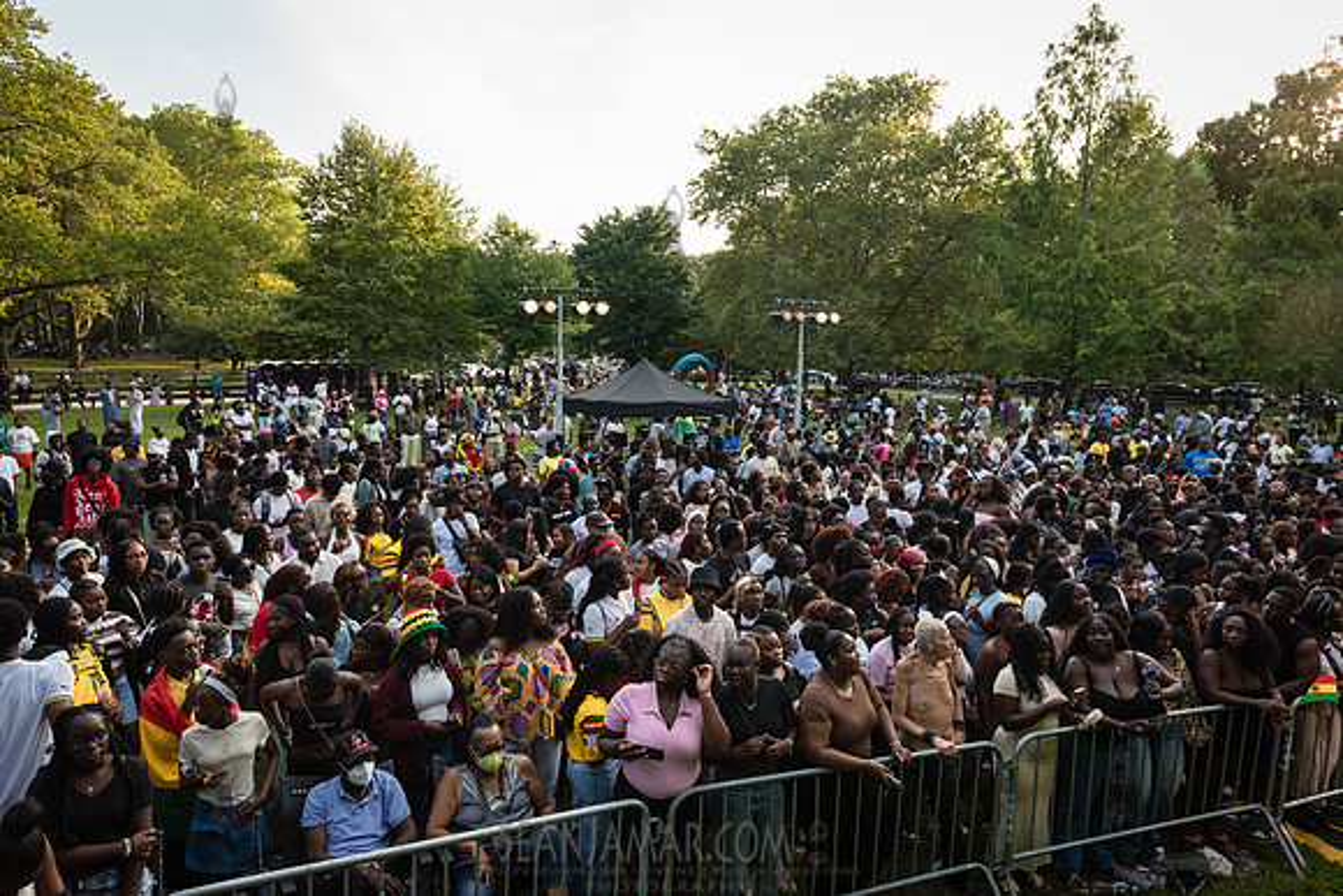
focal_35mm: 24
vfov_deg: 53.2
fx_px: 896
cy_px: 448
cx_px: 672
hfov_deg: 73.7
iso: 1000
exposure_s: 1/500
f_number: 5.6
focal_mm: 24
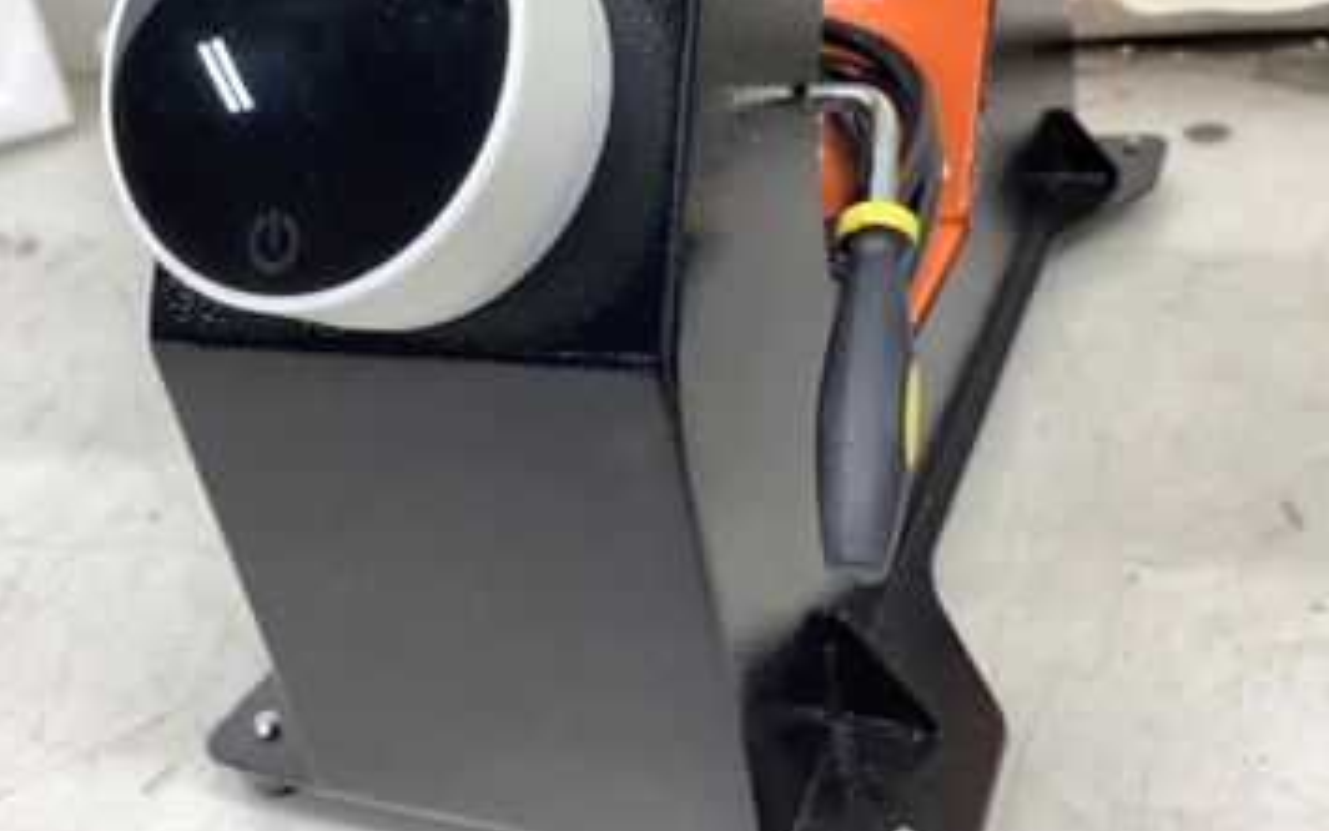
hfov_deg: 52.6
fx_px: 1340
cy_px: 314
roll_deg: +9.4
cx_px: 734
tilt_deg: -27.3
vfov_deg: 34.3
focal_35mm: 37
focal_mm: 3.3
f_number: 2.4
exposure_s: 1/60
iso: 80
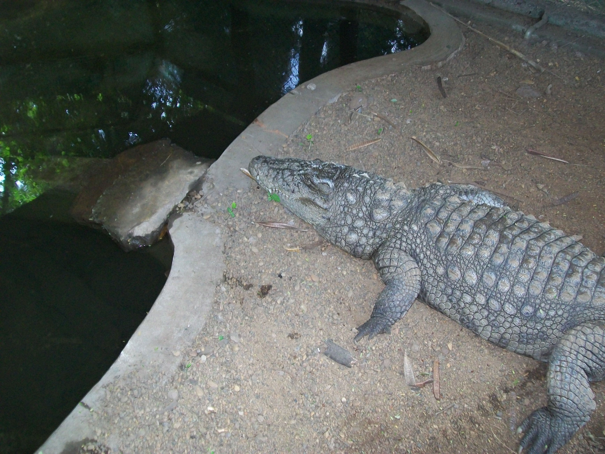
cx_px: 302
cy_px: 227
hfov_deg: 51.4
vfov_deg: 39.7
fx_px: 629
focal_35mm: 36
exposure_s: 1/30
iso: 160
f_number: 2.7
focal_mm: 6
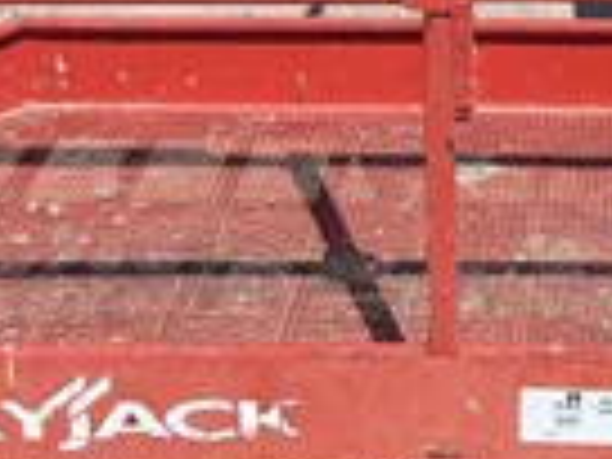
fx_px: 1856
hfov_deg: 18.0
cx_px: 684
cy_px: -313
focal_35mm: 105
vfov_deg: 13.0
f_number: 1.6
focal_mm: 4.2
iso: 32
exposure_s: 1/6135
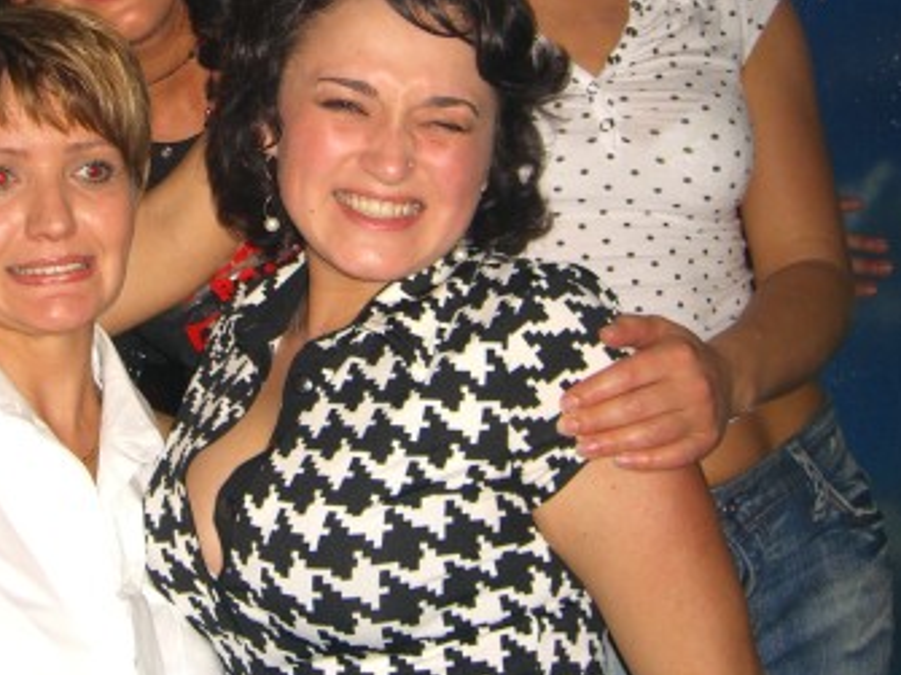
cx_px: 221
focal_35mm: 68
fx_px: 1769
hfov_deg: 28.1
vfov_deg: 21.3
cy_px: 126
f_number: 2.8
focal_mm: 7.9
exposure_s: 1/60
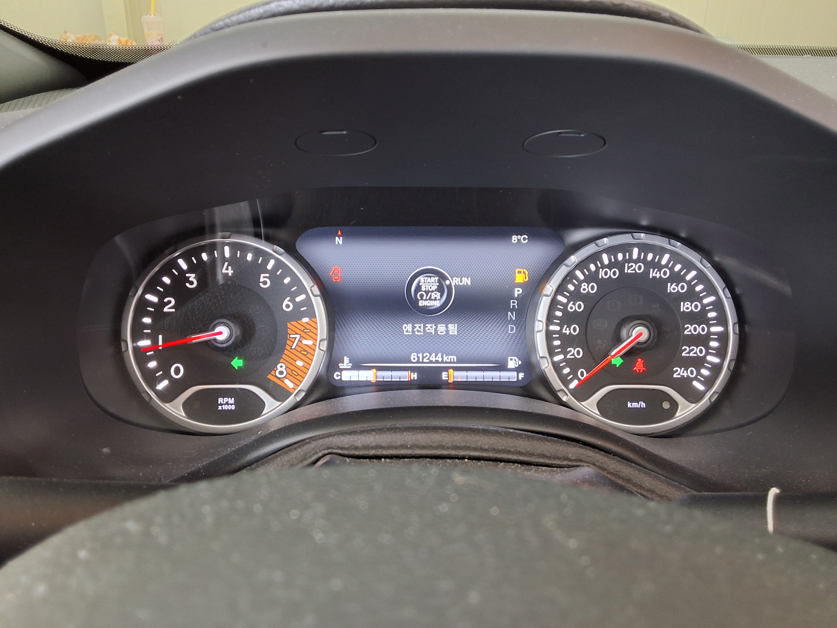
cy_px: 314
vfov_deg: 49.7
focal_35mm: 28
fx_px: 677
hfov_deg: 63.4
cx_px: 418
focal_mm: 2.91
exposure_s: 1/30
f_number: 1.9
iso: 200
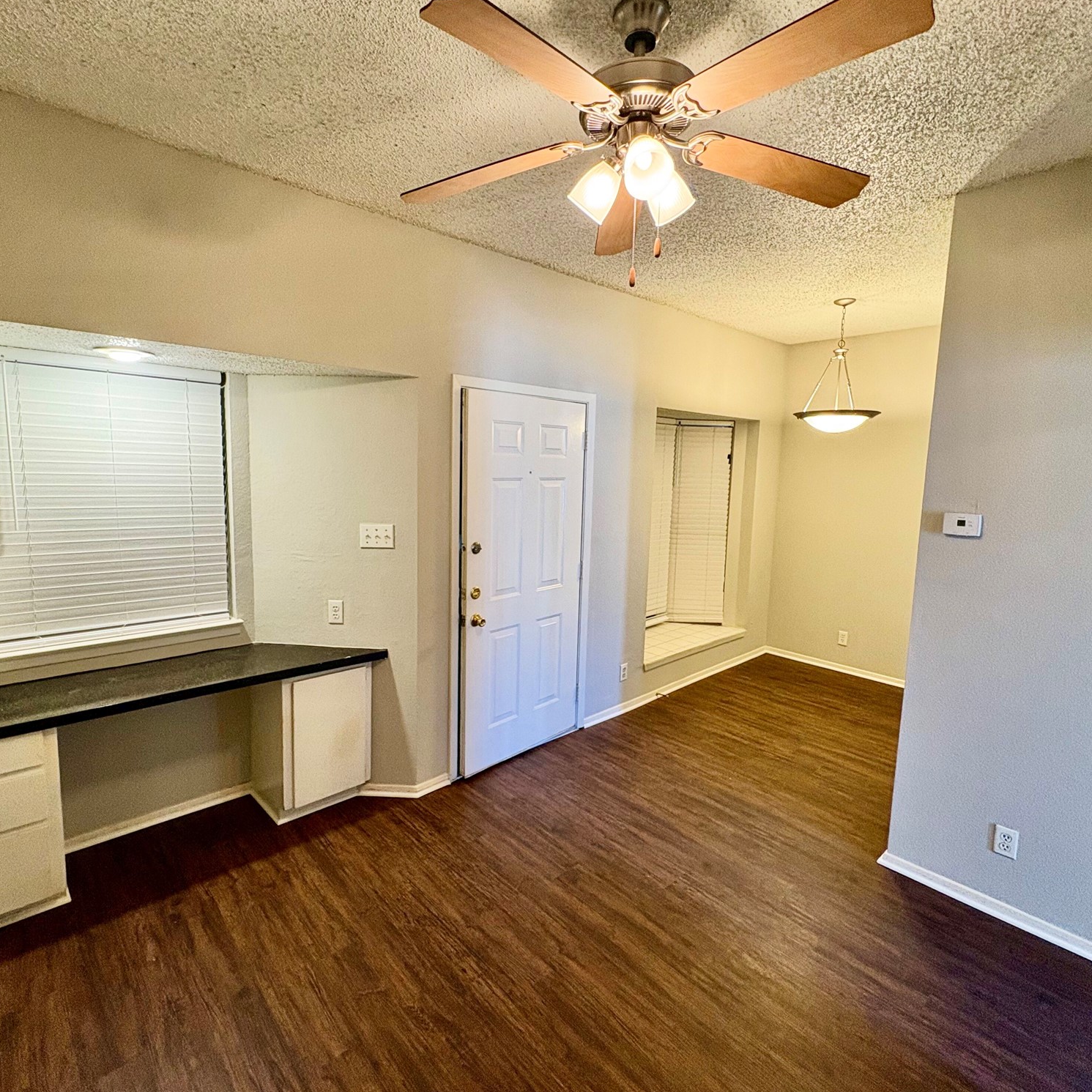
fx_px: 607
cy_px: 534
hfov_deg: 84.0
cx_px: 535
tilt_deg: -6.4
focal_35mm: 17
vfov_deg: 84.0
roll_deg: -0.9
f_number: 2.2
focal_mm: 2.22
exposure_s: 1/60
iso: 200
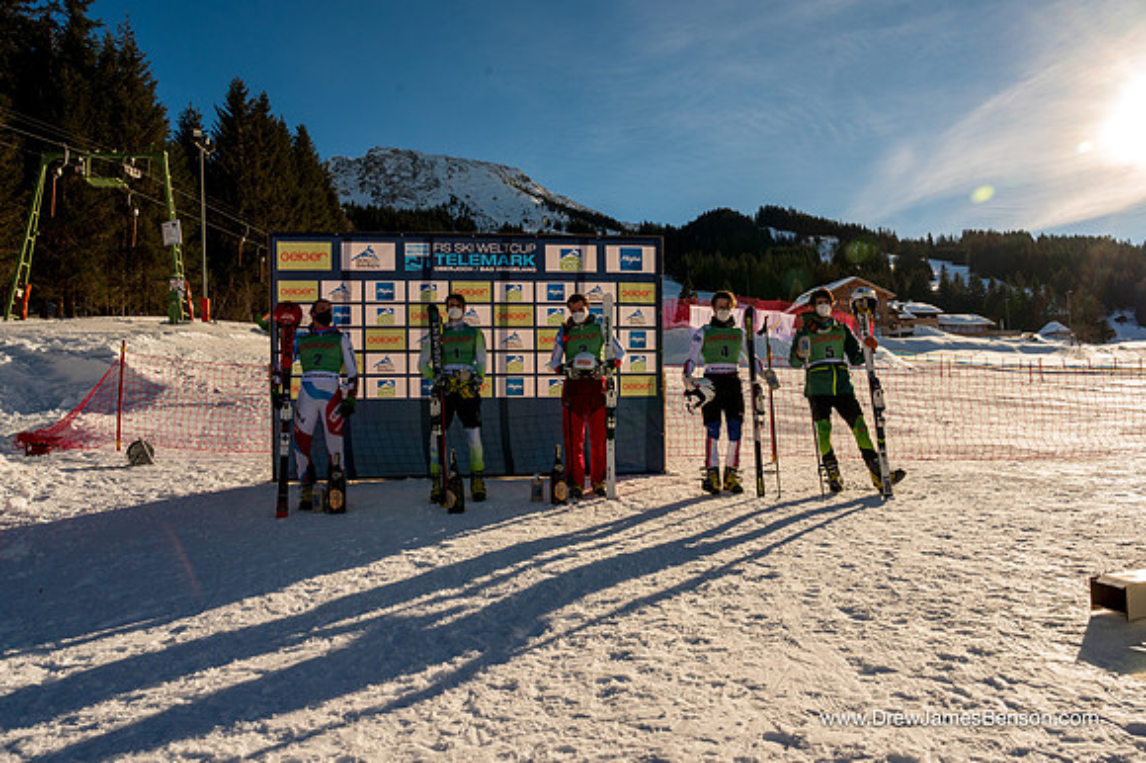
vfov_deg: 51.2
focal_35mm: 25
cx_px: 573
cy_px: 382
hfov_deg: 71.5
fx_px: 796
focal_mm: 24
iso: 125
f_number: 10
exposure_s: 1/400
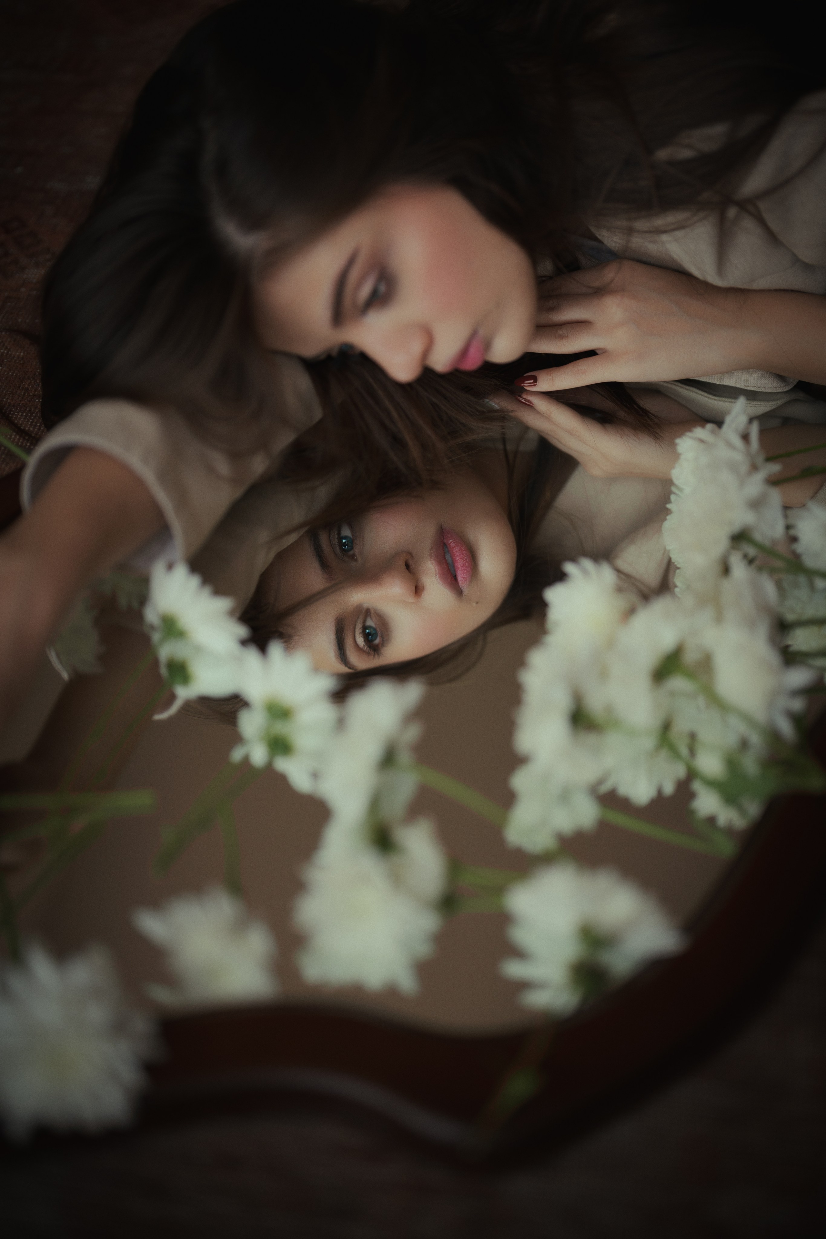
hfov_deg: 27.0
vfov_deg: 39.6
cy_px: 620
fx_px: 1721
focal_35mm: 50
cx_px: 413
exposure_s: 1/400
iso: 125
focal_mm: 50
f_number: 1.2
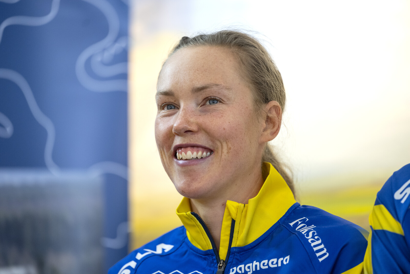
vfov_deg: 6.9
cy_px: 137
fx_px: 2278
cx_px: 205
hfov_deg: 10.3
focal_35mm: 200
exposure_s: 1/250
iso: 1400
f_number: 2.8
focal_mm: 200
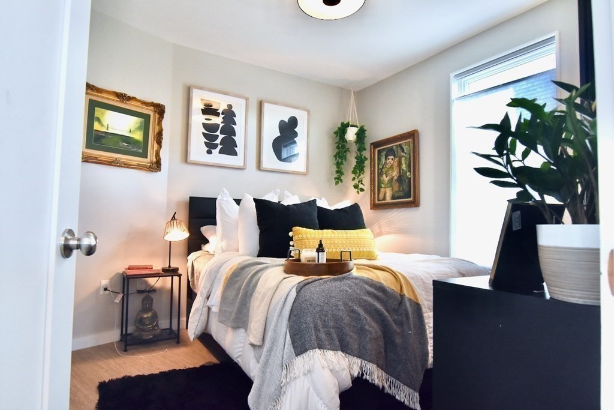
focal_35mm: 20
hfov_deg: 85.4
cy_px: 205
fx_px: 333
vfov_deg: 63.2
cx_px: 307
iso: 800
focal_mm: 13
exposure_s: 1/100
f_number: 5
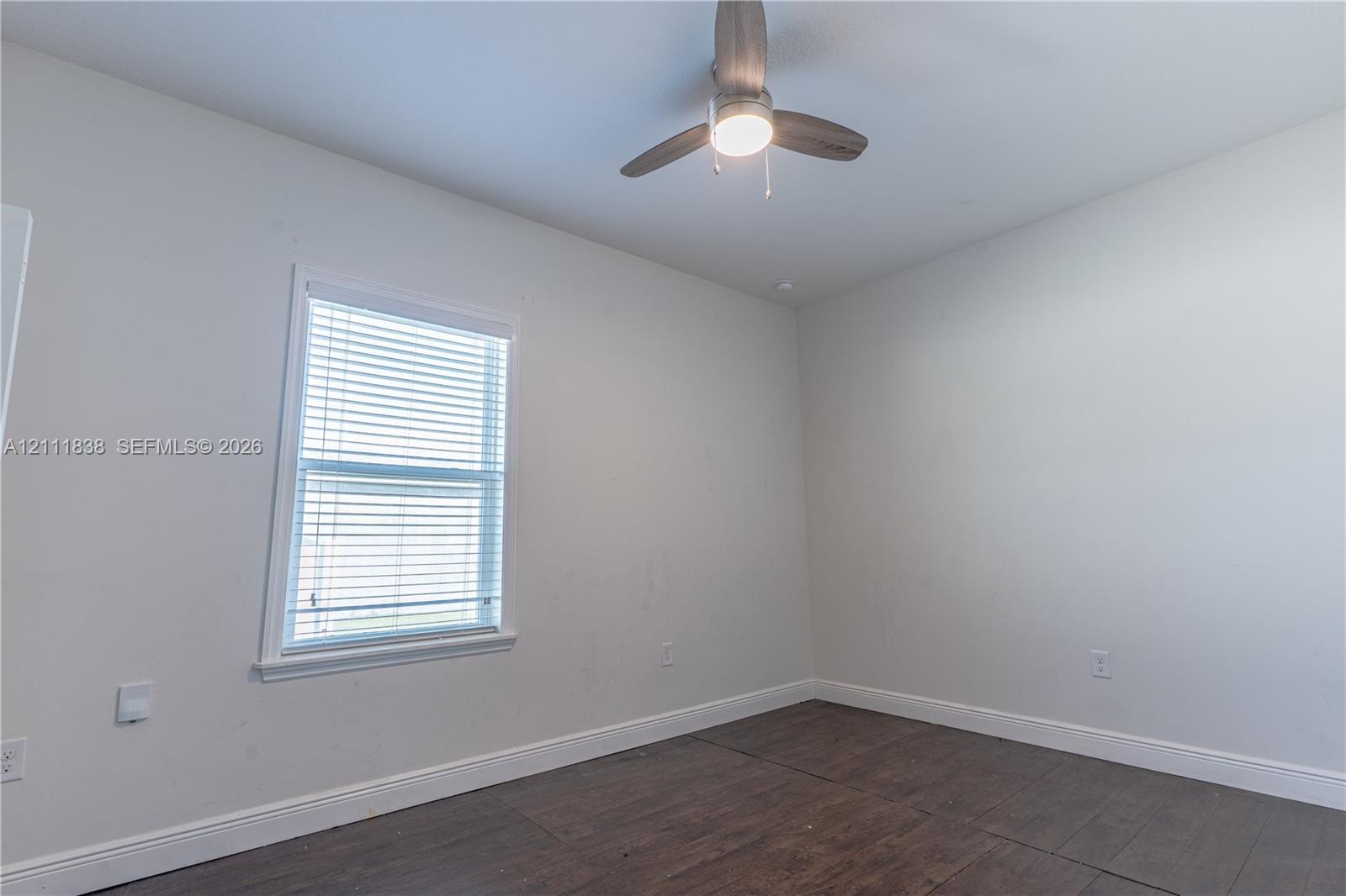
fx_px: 635
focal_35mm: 17
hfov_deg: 93.3
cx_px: 673
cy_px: 448
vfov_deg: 70.4
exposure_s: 1/13
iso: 125
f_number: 8
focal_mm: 17
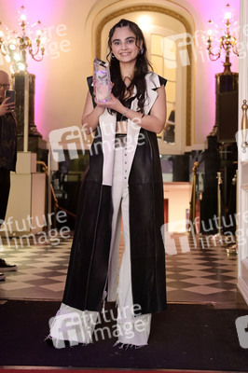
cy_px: 186
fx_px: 497
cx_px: 124
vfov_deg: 41.1
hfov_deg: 28.0
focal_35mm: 48
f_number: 2.8
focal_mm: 40
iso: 2500
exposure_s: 1/125
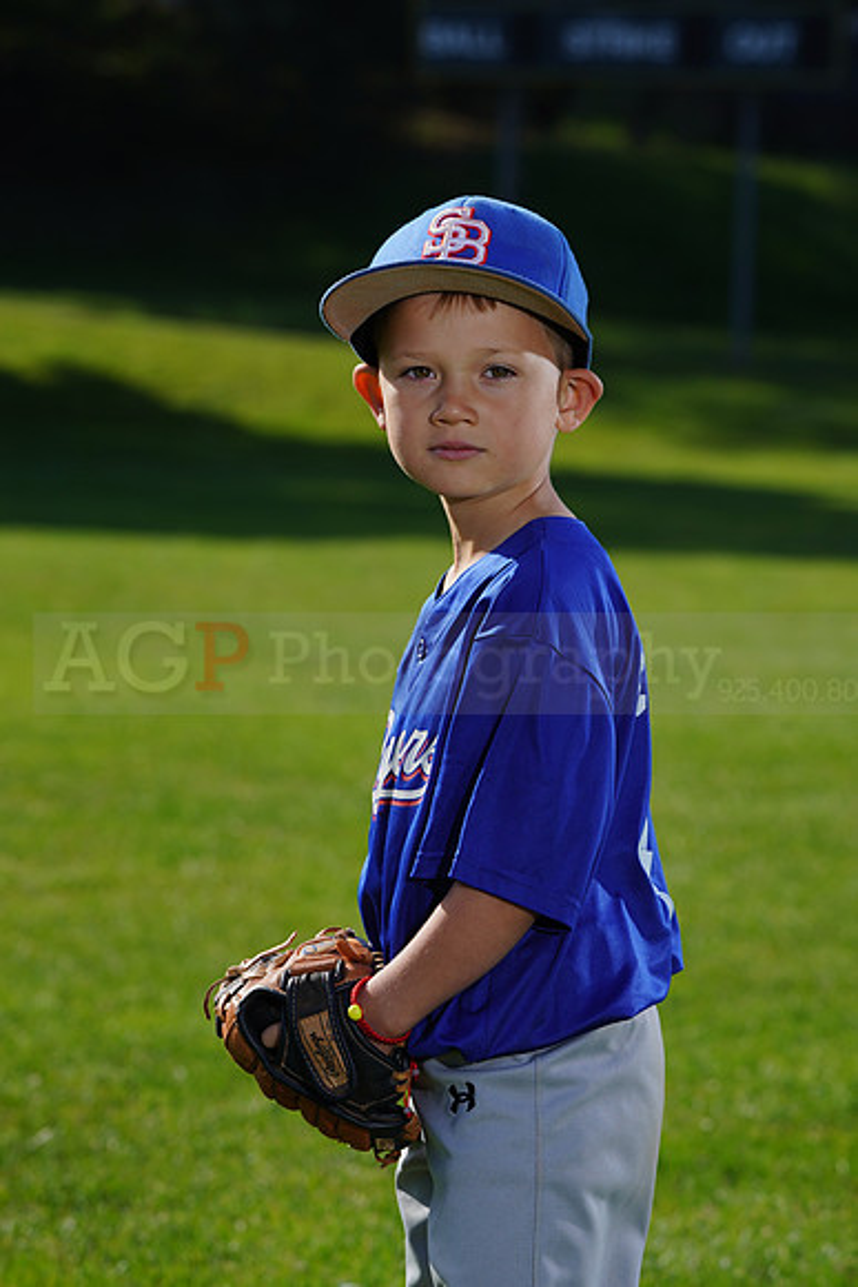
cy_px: 644
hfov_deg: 7.6
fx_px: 6466
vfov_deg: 11.4
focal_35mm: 181
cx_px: 429
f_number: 10
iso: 100
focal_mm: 181
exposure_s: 1/250
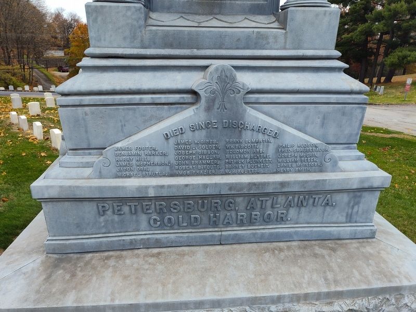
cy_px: 156
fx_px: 276
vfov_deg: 58.9
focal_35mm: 23
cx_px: 208
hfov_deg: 73.9
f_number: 1.8
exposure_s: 1/200
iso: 125
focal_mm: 5.56
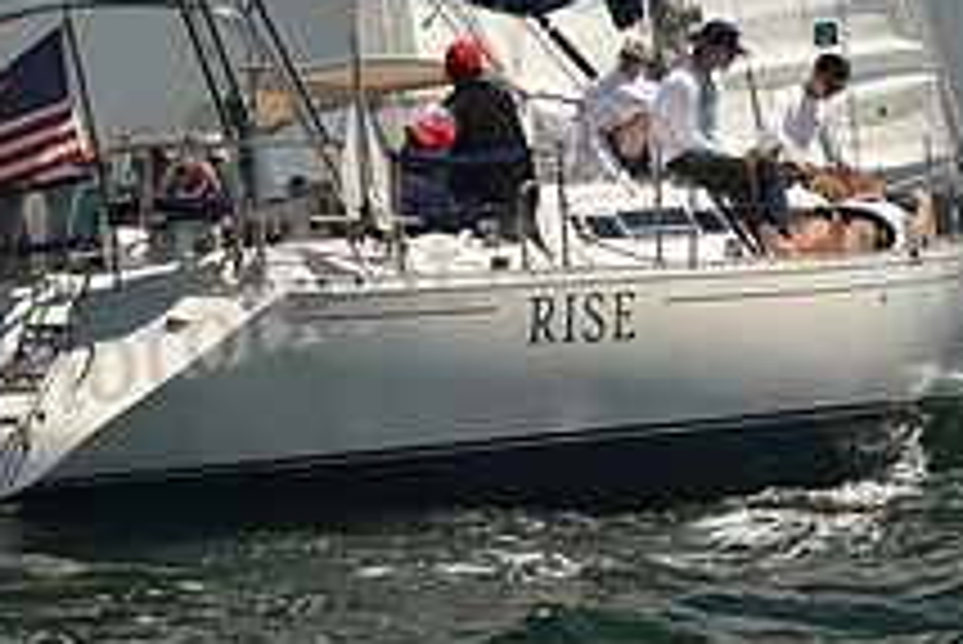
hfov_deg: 10.8
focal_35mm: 190
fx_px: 5086
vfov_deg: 7.2
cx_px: 824
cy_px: 25
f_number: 6.3
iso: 250
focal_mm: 70
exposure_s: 1/800
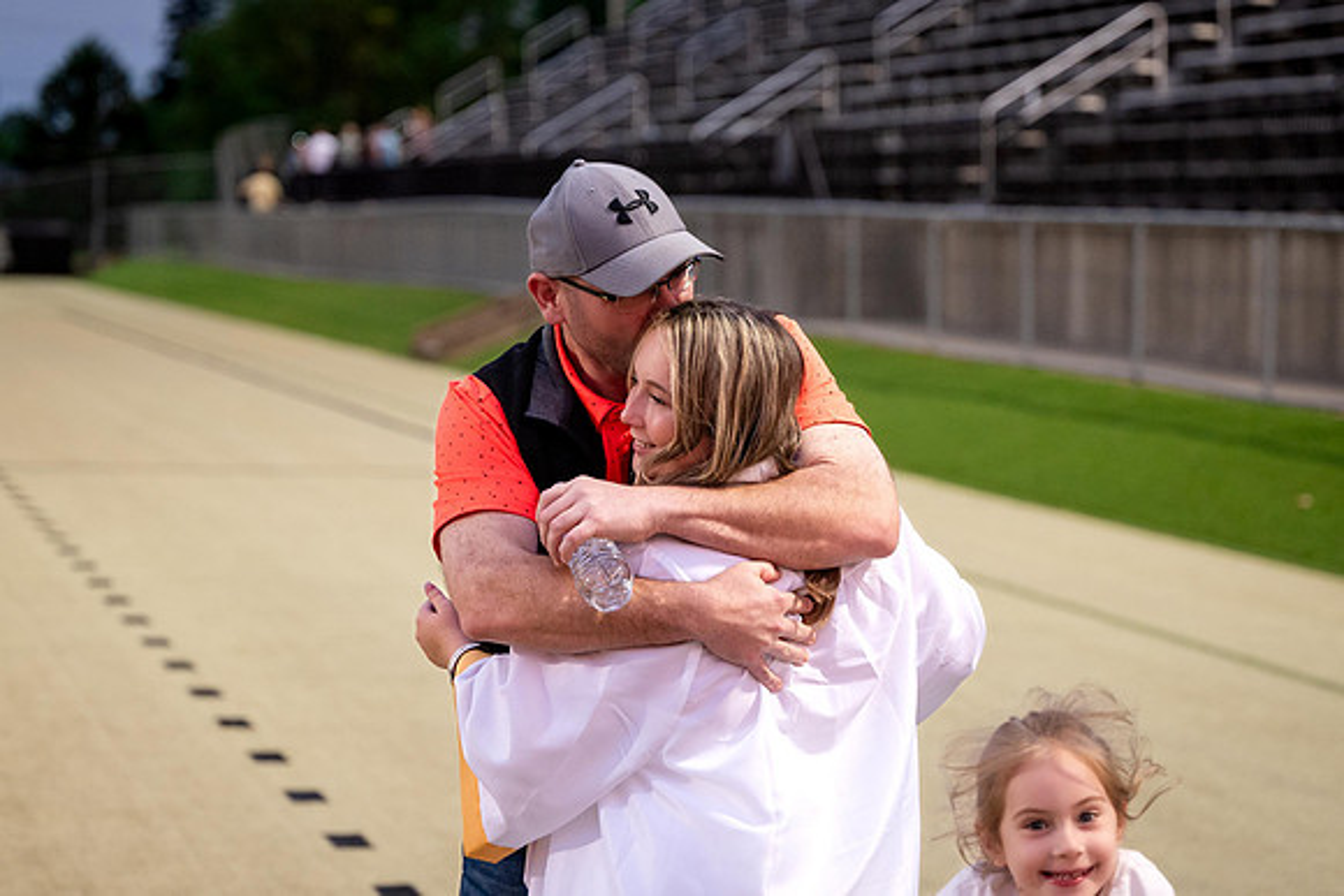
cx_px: 727
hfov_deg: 17.8
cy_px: 385
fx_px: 4297
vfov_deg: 11.9
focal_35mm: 115
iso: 1600
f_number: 2.8
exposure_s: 1/500
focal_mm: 71
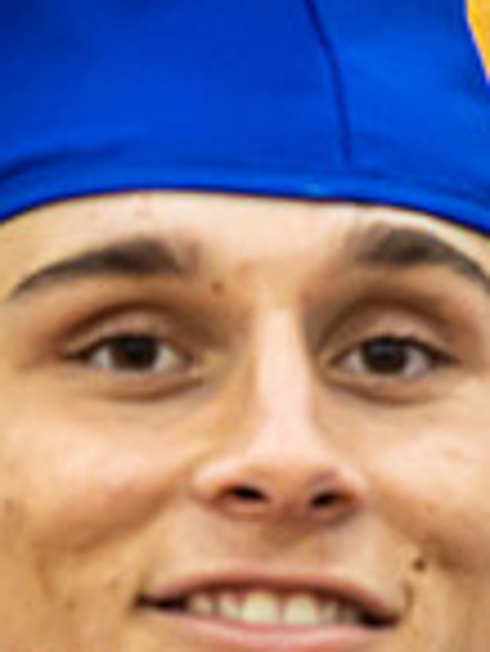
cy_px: 576
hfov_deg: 3.7
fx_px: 7595
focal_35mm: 403
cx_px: 796
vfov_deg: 4.9
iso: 2200
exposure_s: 1/200
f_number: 2.8
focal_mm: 70
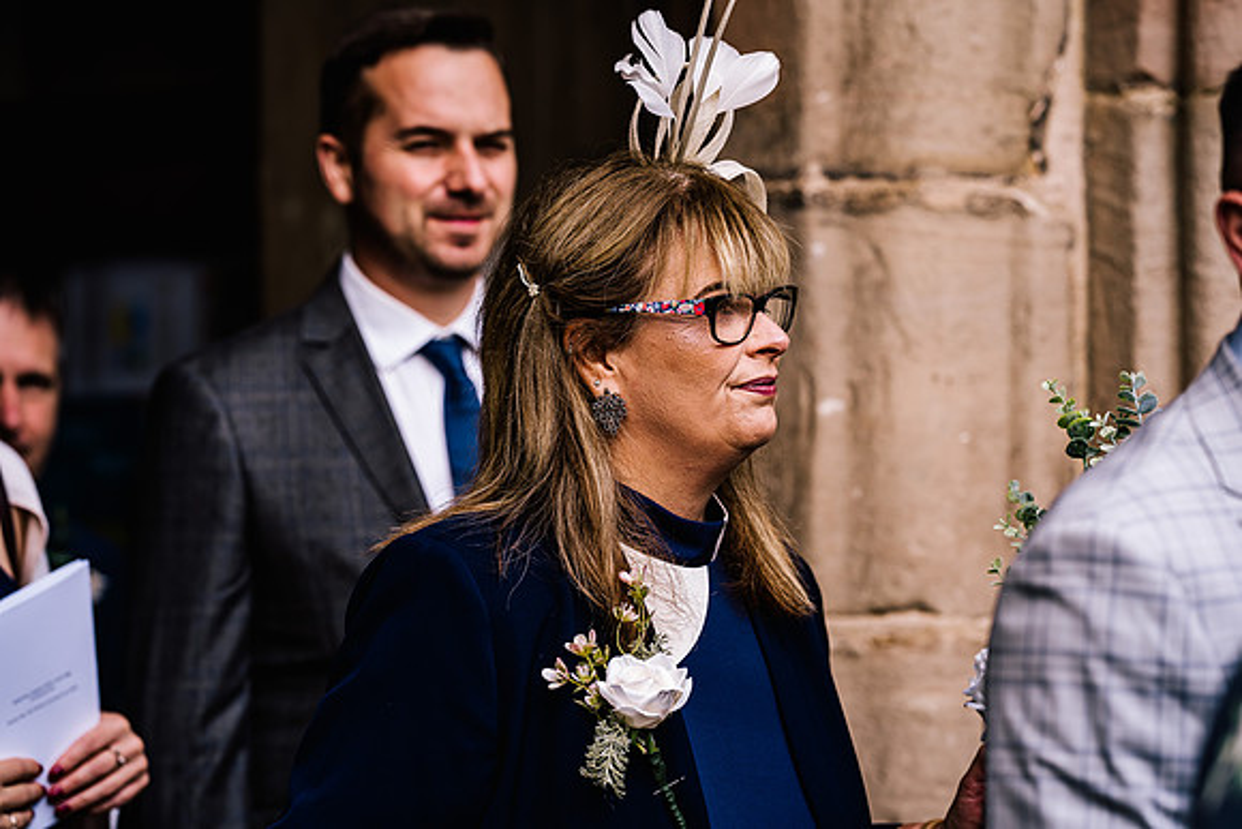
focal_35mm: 135
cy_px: 414
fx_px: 4658
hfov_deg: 15.2
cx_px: 621
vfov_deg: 10.2
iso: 50
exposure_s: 1/250
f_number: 3.2
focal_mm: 135
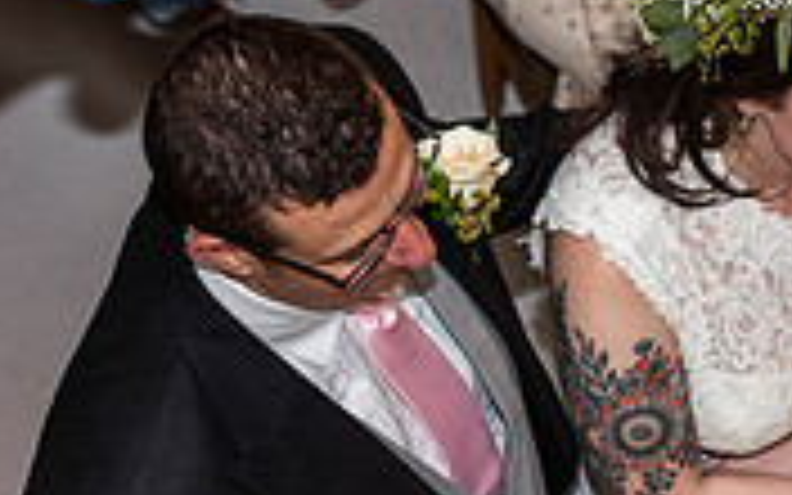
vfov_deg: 7.8
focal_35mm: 168
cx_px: 567
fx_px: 3626
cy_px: 232
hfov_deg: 12.4
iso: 500
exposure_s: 1/100
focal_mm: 50
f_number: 3.2
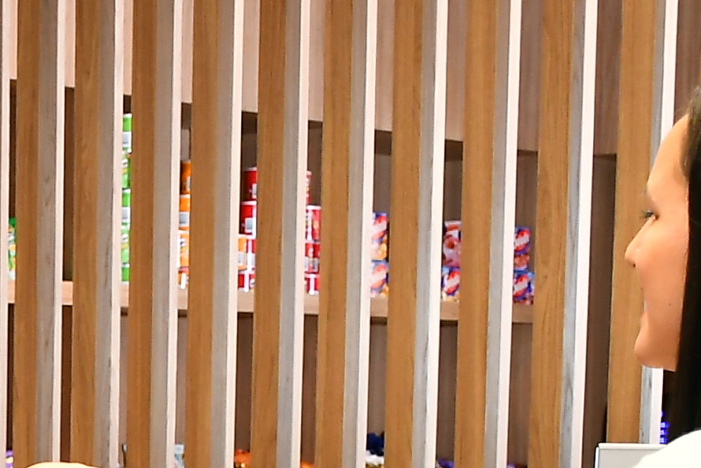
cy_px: 699
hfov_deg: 15.0
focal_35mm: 126
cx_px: -374
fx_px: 2454
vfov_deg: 10.5
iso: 800
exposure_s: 1/60
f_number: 3.5
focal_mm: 20
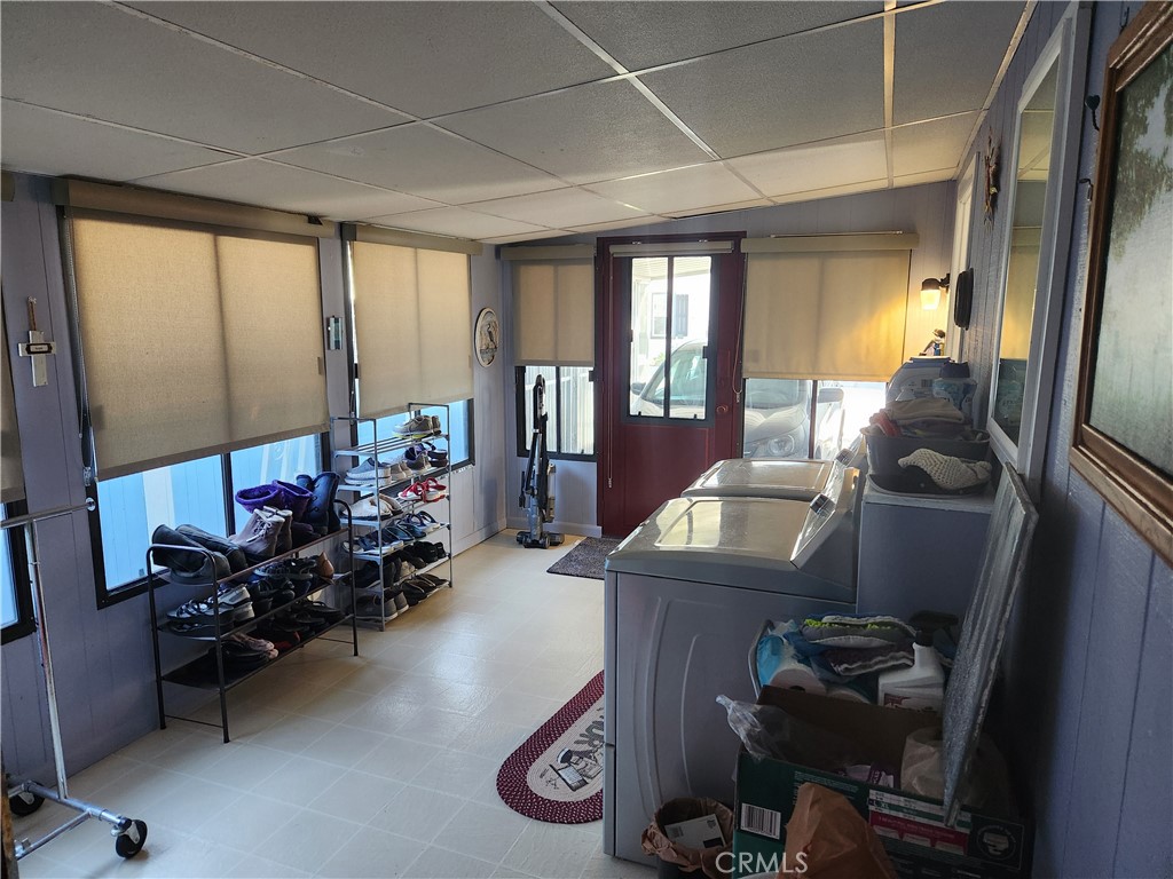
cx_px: 586
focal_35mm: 23
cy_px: 440
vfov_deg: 58.9
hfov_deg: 73.9
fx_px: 779
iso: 500
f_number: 1.8
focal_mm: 5.4
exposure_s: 1/120
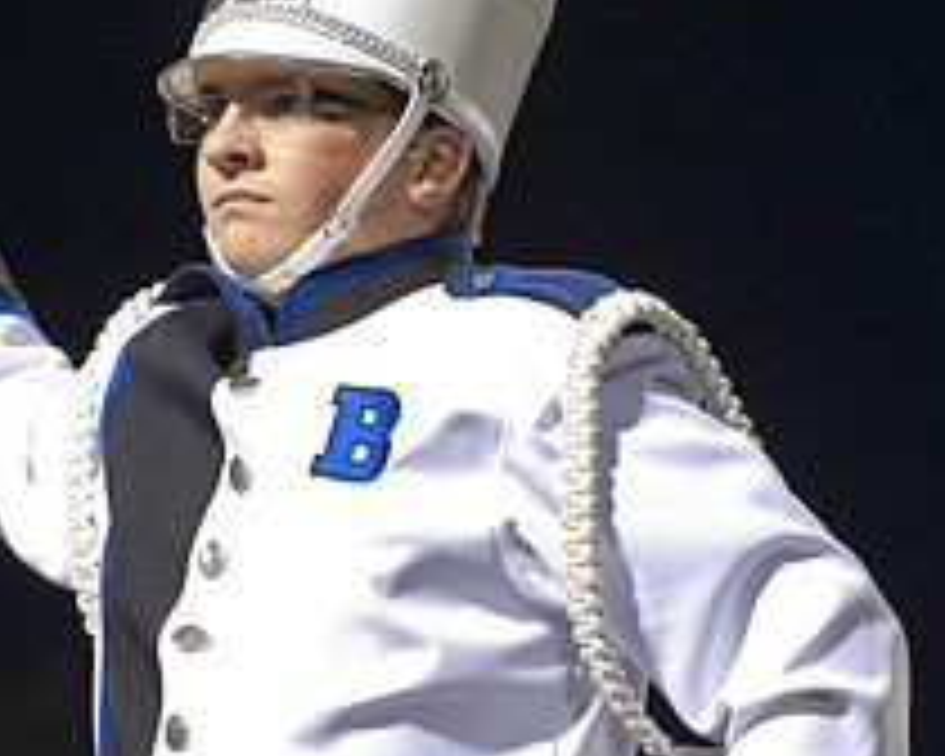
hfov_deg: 5.0
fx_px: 10880
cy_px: 387
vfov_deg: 4.0
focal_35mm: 389
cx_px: 360
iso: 3200
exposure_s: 1/125
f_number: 3.2
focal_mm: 150
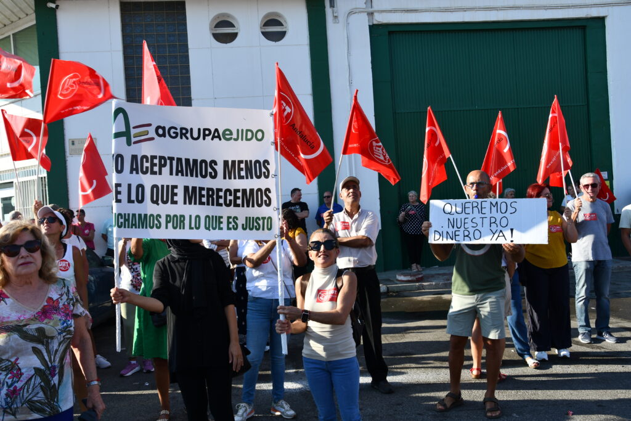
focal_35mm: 36
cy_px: 210
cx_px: 316
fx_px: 631
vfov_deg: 36.9
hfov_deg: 53.1
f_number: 8
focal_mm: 24
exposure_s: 1/250
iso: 140
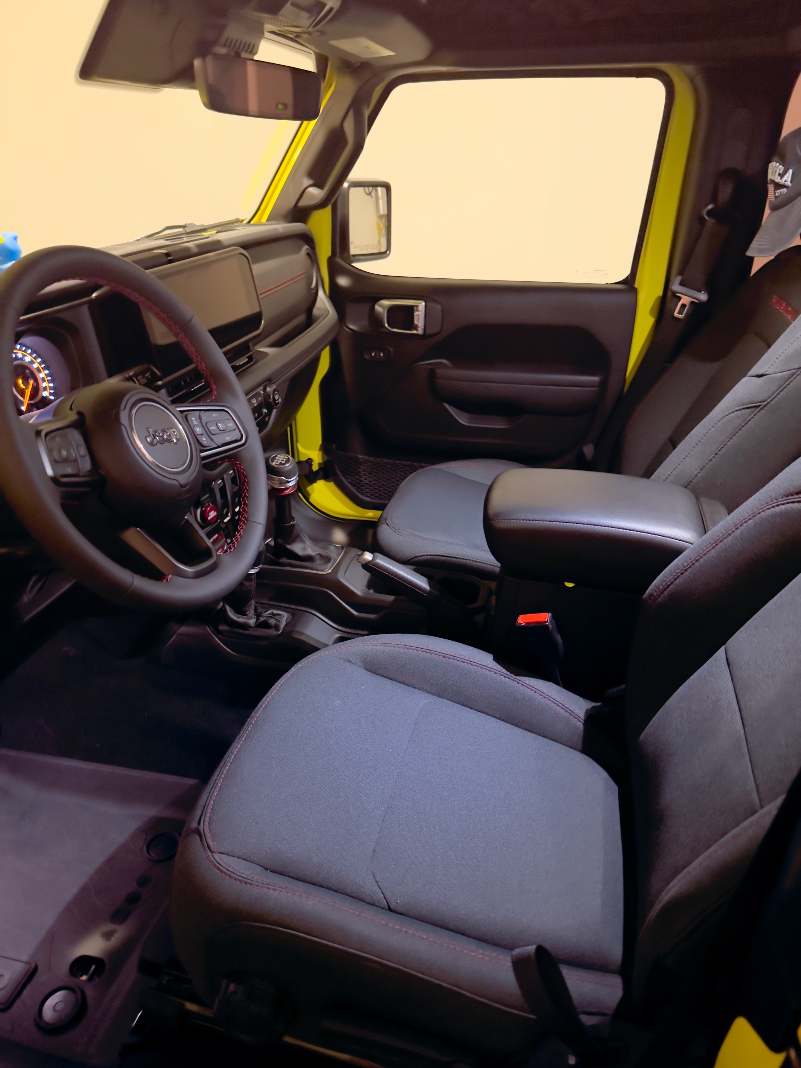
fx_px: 740
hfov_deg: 56.8
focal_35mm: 24
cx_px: 400
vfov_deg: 71.6
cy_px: 534
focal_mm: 6.86
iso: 1250
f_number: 1.78
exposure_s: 1/30
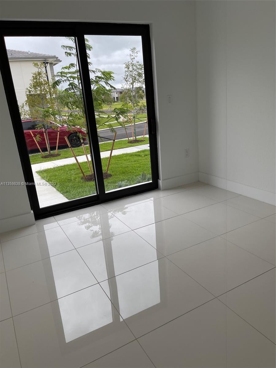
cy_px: 184
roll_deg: +5.0
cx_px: 138
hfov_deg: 53.1
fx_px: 276
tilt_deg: -16.6
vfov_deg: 67.3
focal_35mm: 26
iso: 32
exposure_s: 1/272
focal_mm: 5.1
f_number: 1.6
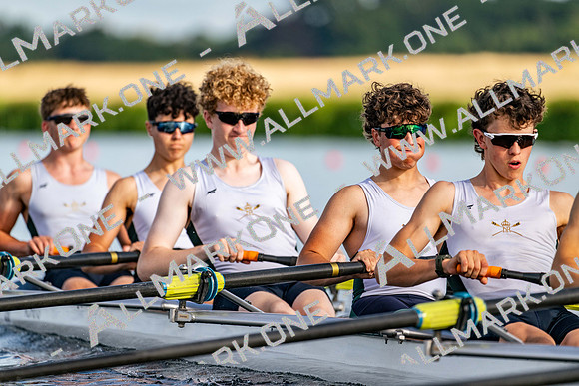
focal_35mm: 400
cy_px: 193
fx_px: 6435
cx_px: 290
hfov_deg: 5.2
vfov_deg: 3.4
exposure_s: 1/2500
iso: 360
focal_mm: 400
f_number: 4.5
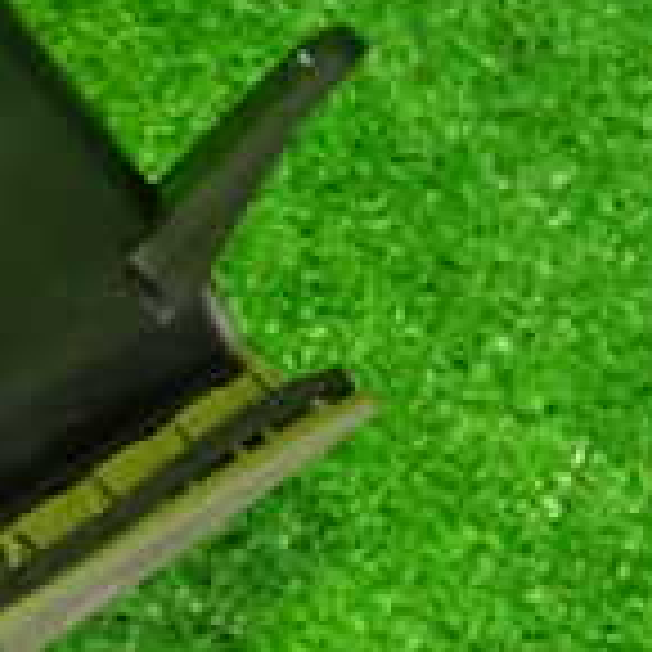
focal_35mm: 110
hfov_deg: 14.5
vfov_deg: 15.8
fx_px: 2344
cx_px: -382
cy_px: 193
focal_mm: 5.4
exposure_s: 1/40
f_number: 2.3
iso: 1250
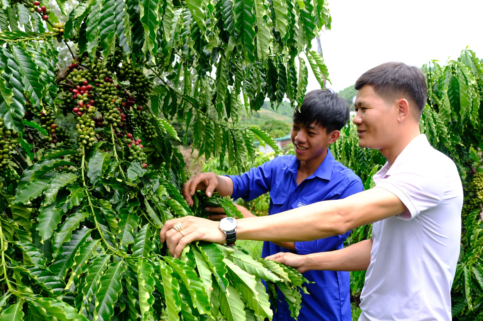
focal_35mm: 30
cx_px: 242
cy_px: 160
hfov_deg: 62.0
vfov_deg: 43.5
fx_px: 402
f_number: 5
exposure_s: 1/500
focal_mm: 20.2
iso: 500
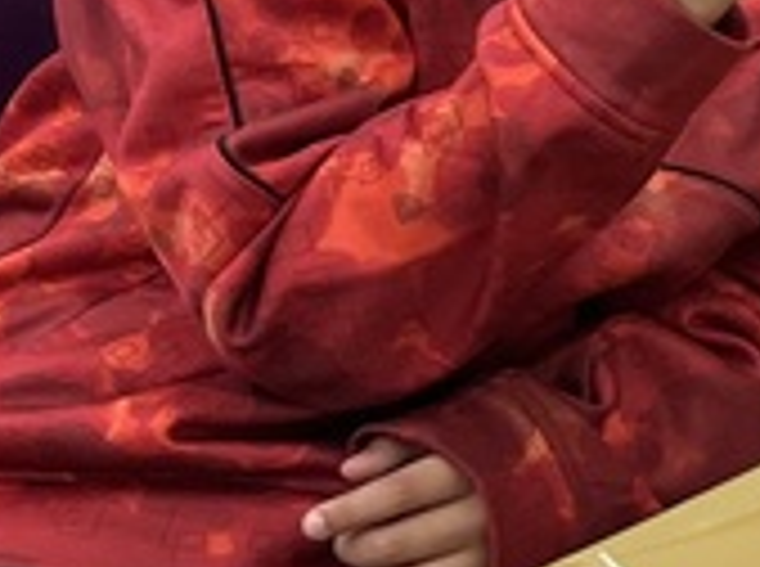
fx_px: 3462
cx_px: 1911
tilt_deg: -31.4
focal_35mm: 158
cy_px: 189
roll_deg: -0.5
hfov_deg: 10.5
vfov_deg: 9.4
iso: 125
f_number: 1.6
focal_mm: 5.1
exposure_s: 1/120
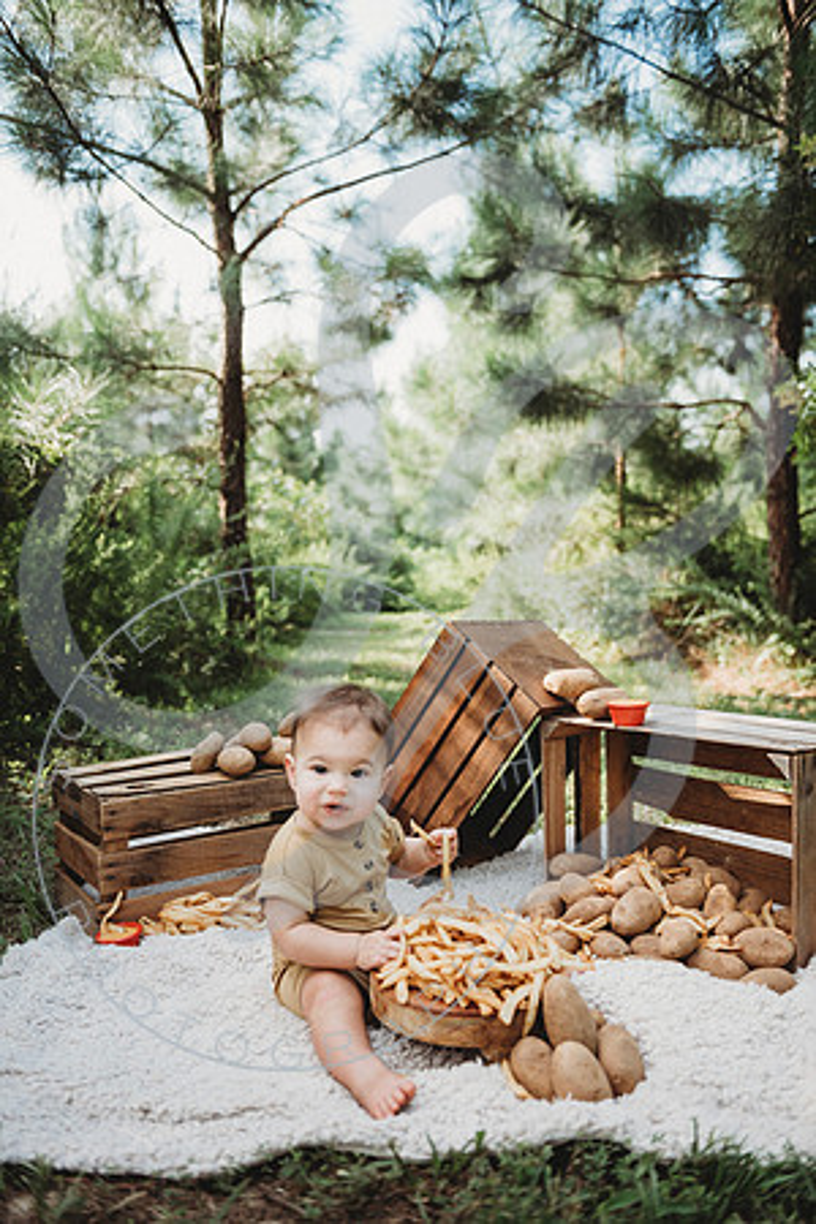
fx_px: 1088
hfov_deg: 41.1
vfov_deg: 58.7
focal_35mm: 32
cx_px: 408
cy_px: 612
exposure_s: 1/320
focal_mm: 32
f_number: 2.8
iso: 100
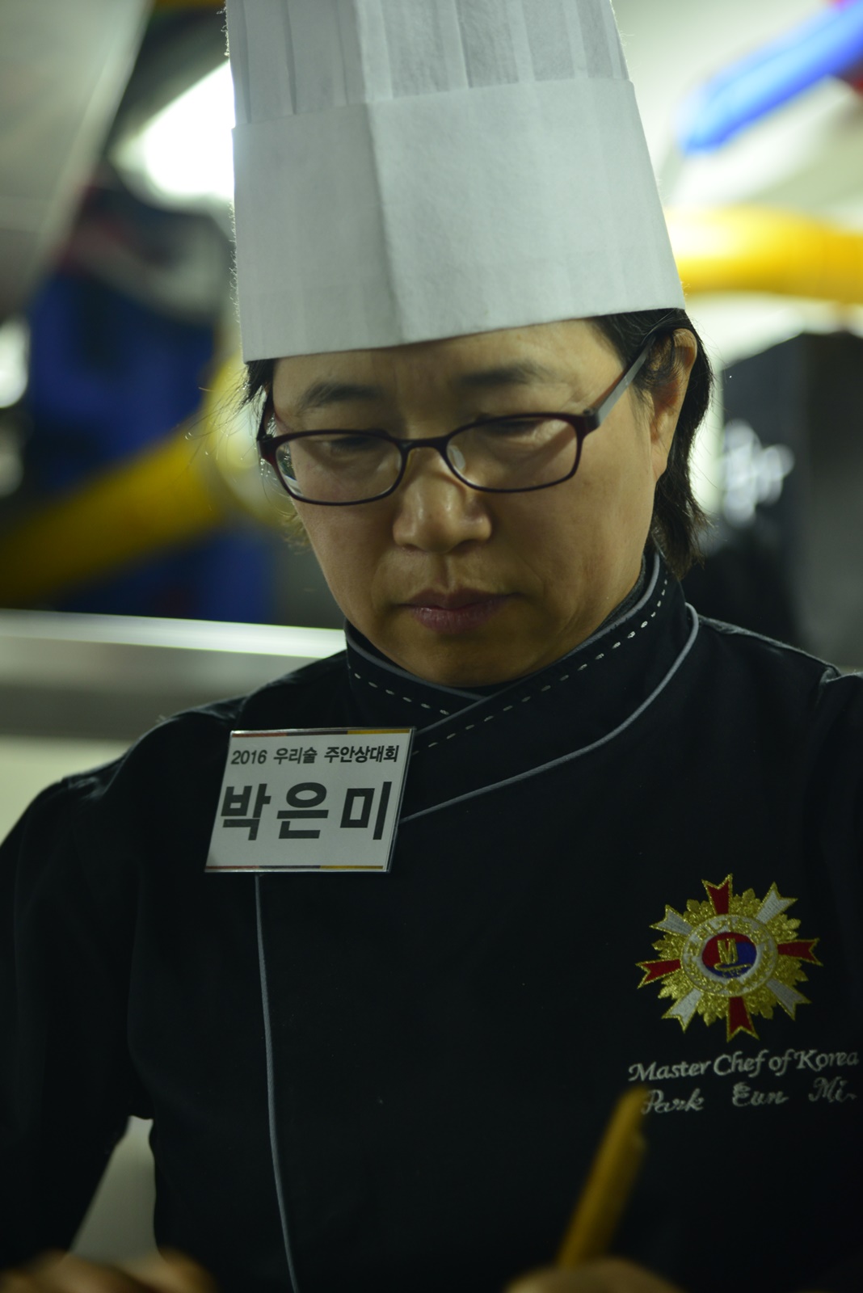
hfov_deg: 12.5
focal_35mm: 110
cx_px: 432
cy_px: 646
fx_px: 3952
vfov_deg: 18.6
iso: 800
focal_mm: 110
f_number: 4
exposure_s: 1/30
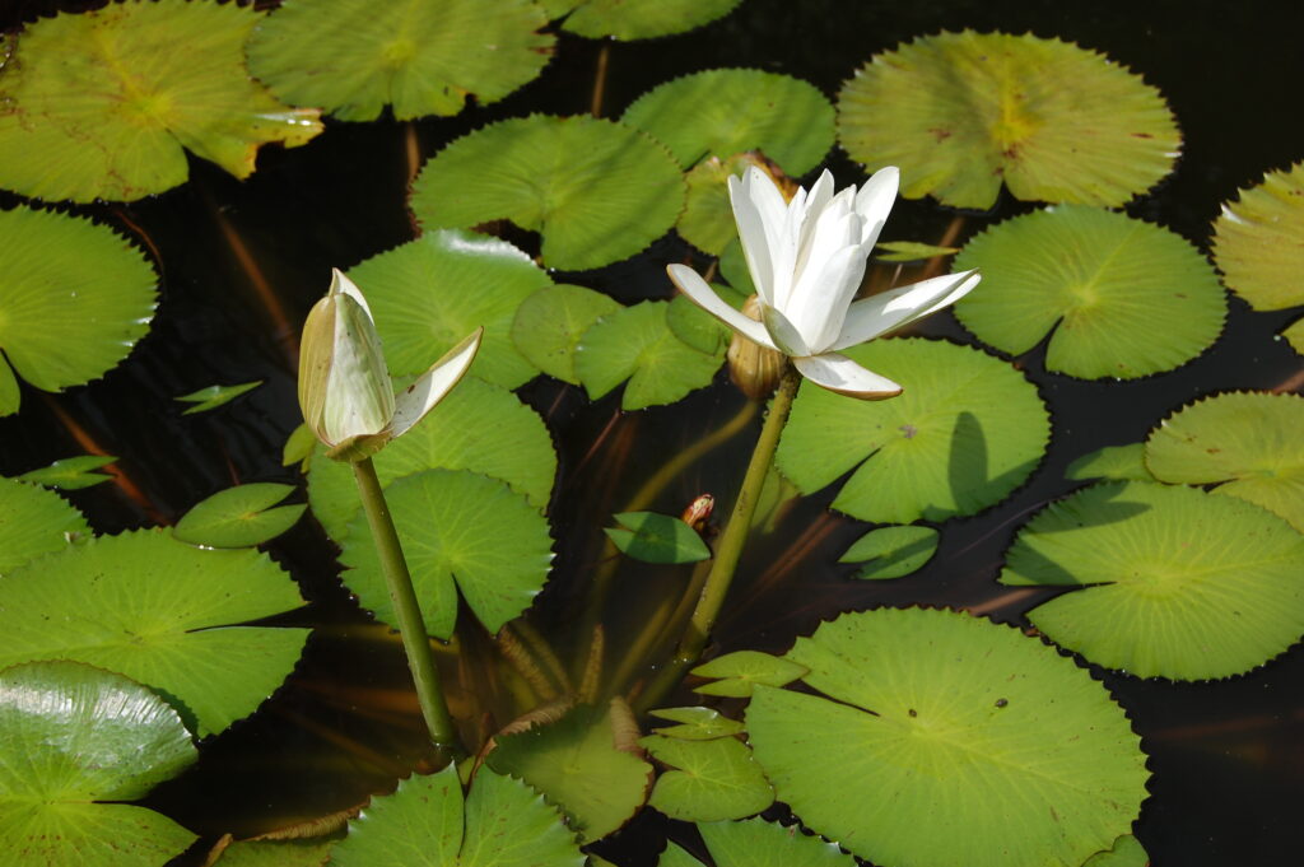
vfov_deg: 25.7
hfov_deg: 37.9
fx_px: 1900
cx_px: 652
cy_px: 434
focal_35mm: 52
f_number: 8
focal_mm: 35
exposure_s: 1/800
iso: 200
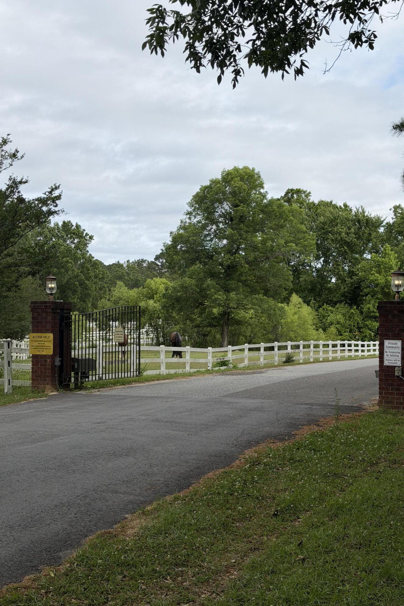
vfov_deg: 39.6
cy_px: 303
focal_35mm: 50
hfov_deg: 27.0
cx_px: 214
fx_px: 842
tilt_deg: +0.3
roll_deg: -0.2
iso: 64
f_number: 1.78
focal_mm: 6.76
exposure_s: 1/4587
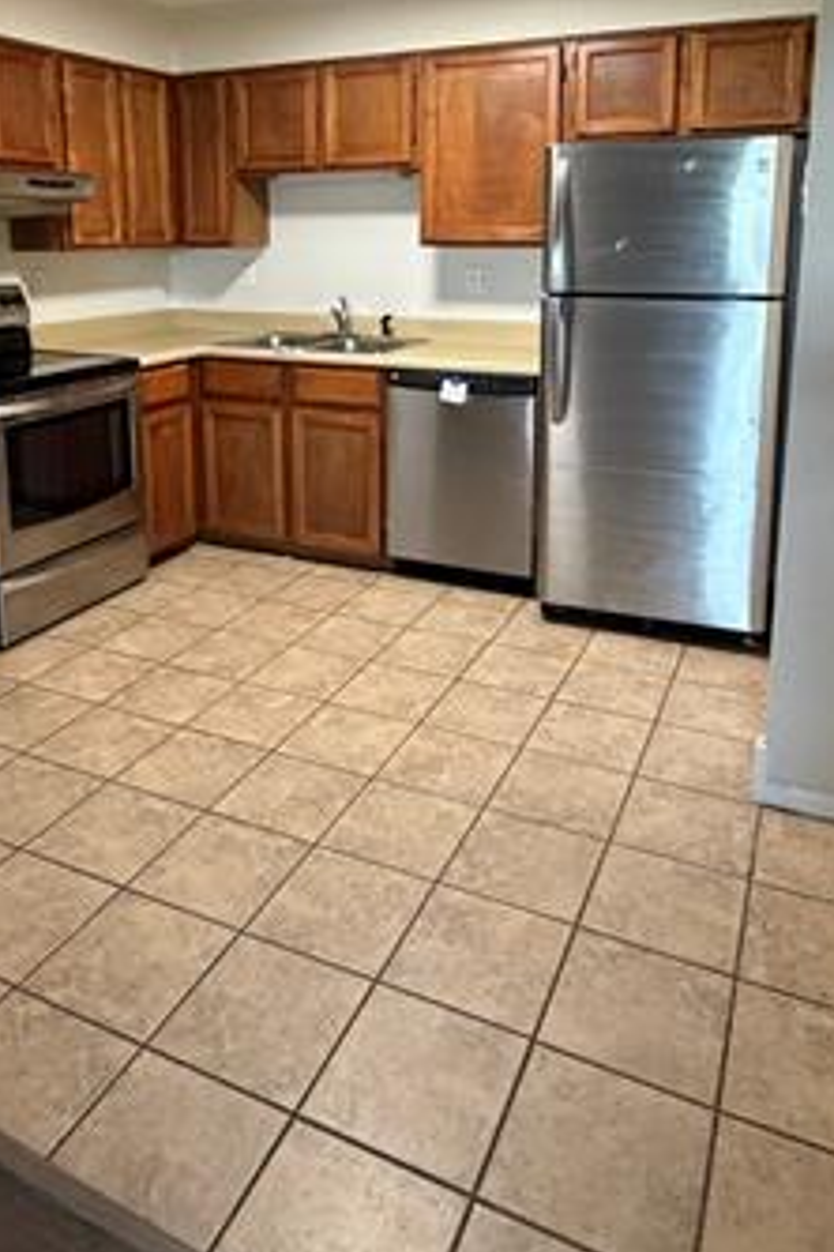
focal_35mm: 28
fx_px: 973
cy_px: 382
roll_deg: -0.5
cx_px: 376
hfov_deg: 46.3
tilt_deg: -10.2
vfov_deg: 63.2
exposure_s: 1/60
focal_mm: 2.22
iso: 500
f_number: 2.2
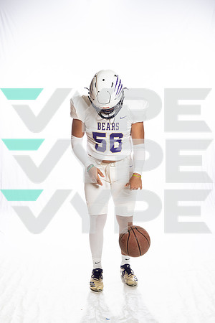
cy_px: 162
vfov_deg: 38.9
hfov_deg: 26.5
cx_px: 108
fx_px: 457
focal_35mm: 51
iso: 800
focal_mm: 51
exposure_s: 1/250
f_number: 8
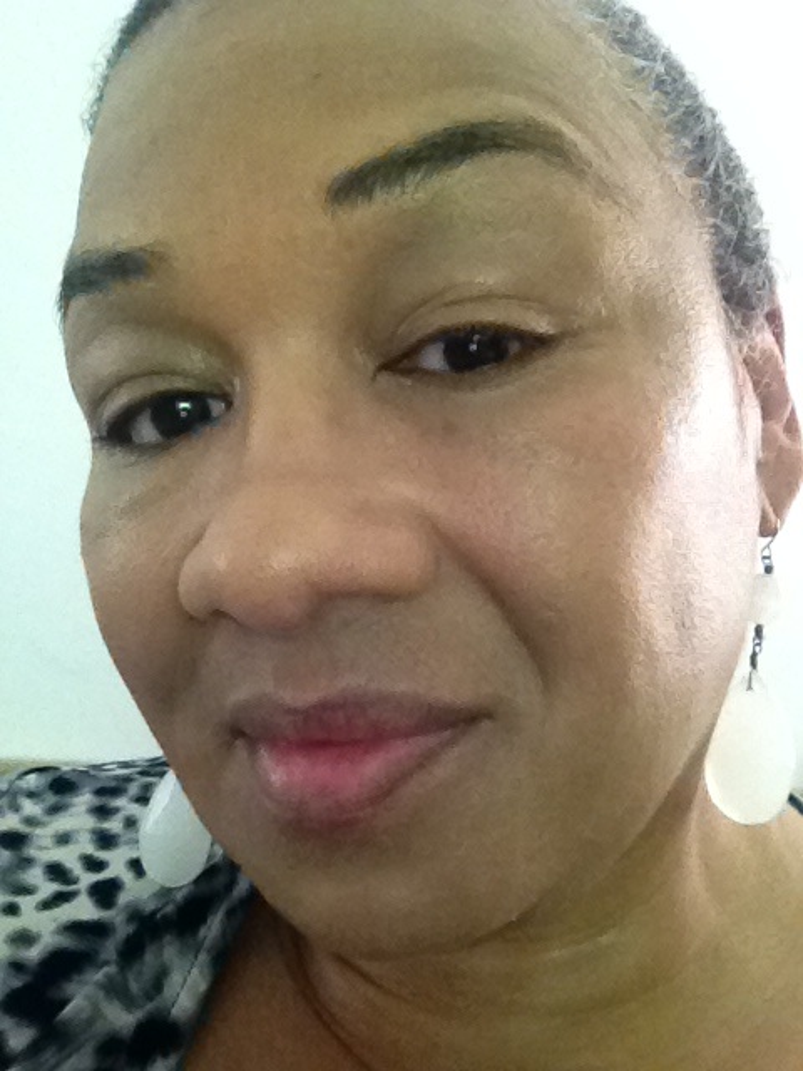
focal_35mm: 35
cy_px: 536
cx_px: 402
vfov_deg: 52.6
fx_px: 1083
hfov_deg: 40.7
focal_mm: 1.85
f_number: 2.4
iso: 640
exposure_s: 1/30
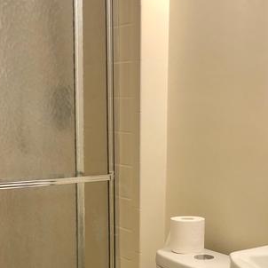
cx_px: 156
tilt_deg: -16.6
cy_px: 270
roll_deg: -1.3
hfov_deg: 27.3
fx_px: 552
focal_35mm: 63
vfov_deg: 25.9
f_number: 1.8
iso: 40
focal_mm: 4
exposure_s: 1/17
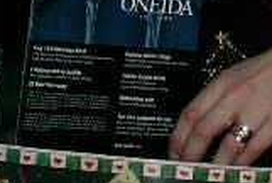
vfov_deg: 3.2
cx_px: 368
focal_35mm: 433
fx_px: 3278
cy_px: -214
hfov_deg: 4.7
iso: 300
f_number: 4.9
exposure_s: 1/60
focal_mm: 17.4
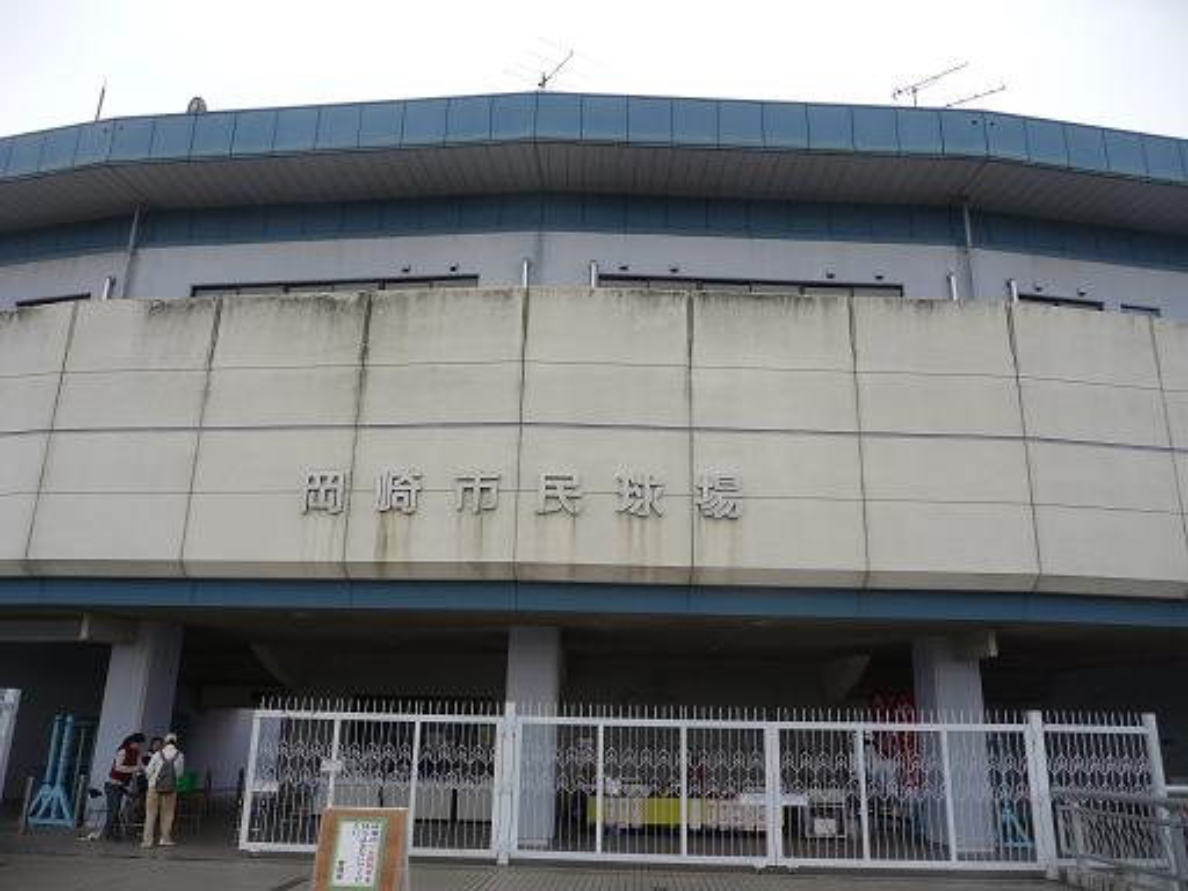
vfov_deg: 49.7
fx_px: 961
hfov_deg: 63.4
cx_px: 594
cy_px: 446
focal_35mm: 28
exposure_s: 1/640
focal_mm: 4.7
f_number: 3.3
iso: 100
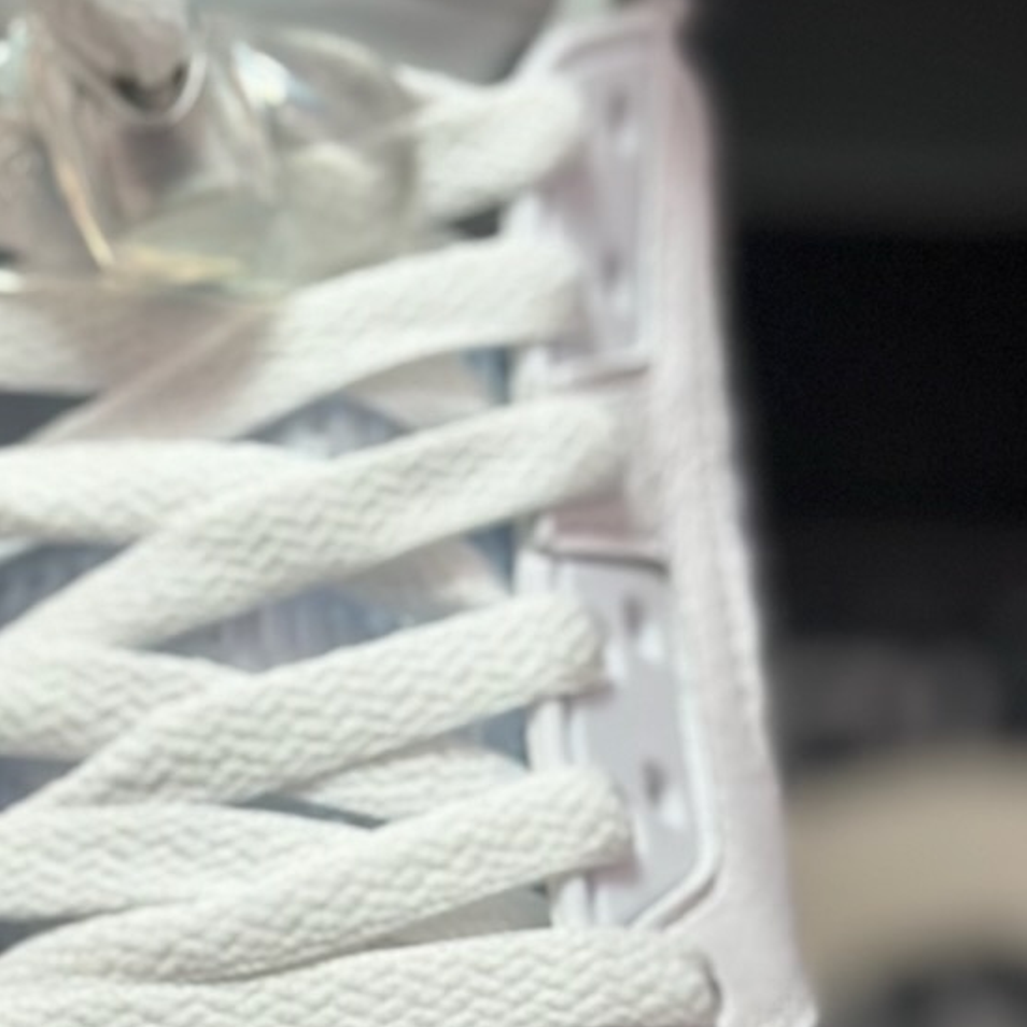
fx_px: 5303
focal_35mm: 158
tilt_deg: -55.7
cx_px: 265
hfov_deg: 11.0
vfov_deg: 11.0
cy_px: 754
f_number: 1.78
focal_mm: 6.86
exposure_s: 1/1783
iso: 100
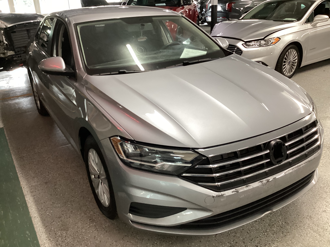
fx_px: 296
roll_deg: +2.9
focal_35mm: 31
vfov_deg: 45.4
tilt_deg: -24.2
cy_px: 124
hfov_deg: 58.4
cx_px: 165
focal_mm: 3.3
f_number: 2.4
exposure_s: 1/50
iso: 200
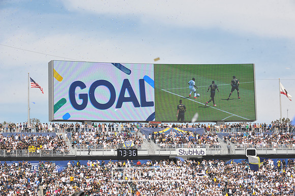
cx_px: 148
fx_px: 835
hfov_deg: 20.0
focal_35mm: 102
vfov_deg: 13.4
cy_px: 98
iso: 250
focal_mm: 102
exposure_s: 1/400
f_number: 10
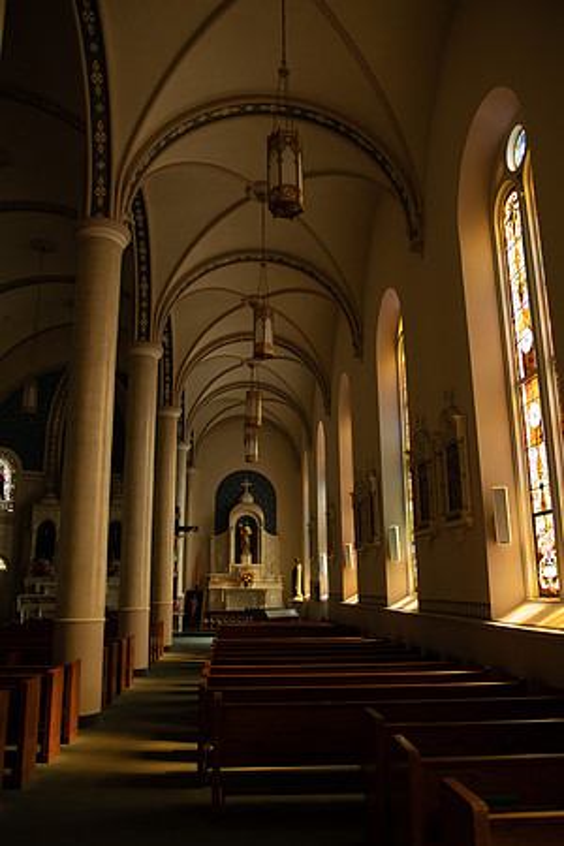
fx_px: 634
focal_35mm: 27
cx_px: 282
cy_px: 423
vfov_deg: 67.4
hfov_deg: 47.9
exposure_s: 1/200
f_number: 1.8
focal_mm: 18
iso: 250
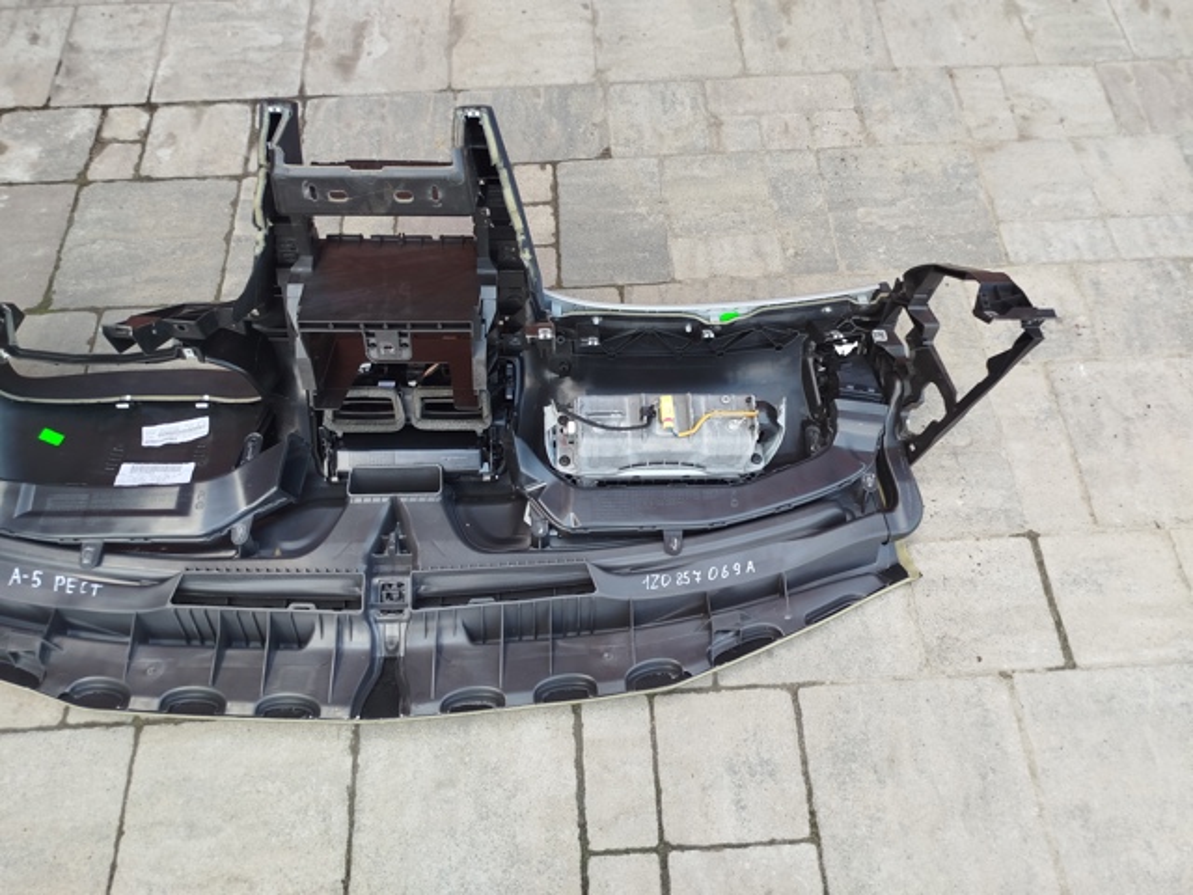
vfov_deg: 56.8
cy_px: 448
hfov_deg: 71.6
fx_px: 827
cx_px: 596
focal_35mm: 24
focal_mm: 5.31
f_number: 1.7
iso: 64
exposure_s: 1/100
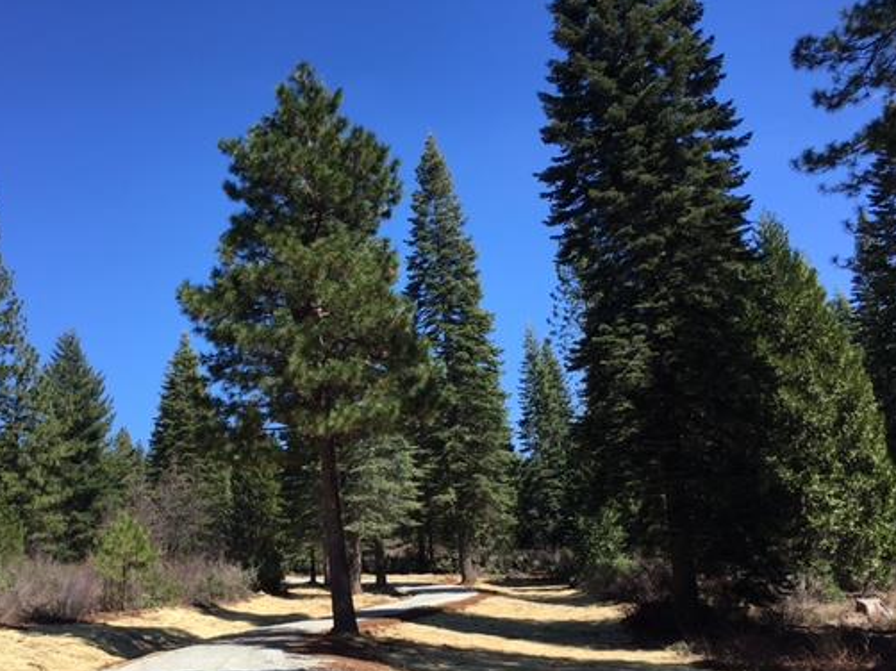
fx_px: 957
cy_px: 423
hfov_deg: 49.6
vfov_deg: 38.4
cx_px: 332
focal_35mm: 37
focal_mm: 4.15
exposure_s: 1/1012
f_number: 2.2
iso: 25
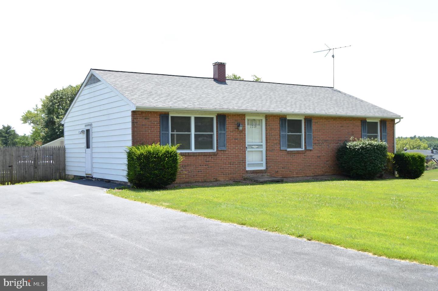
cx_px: 219
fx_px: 474
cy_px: 146
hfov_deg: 49.6
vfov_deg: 34.1
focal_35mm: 39
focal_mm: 26
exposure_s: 1/125
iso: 100
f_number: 5.6
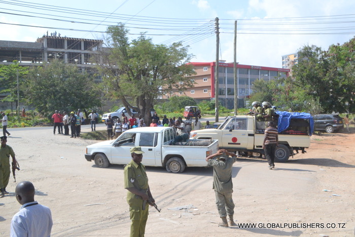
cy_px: 118
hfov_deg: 57.2
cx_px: 178
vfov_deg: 40.0
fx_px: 325
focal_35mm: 33
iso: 1600
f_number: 14
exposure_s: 1/800
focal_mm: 22
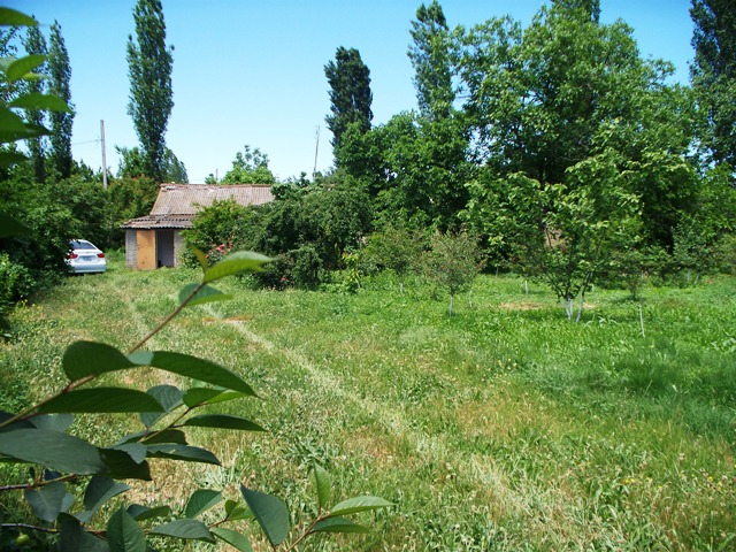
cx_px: 368
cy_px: 276
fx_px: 765
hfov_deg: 51.4
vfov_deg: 39.7
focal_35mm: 36
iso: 64
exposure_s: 1/500
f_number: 2.8
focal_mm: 7.54
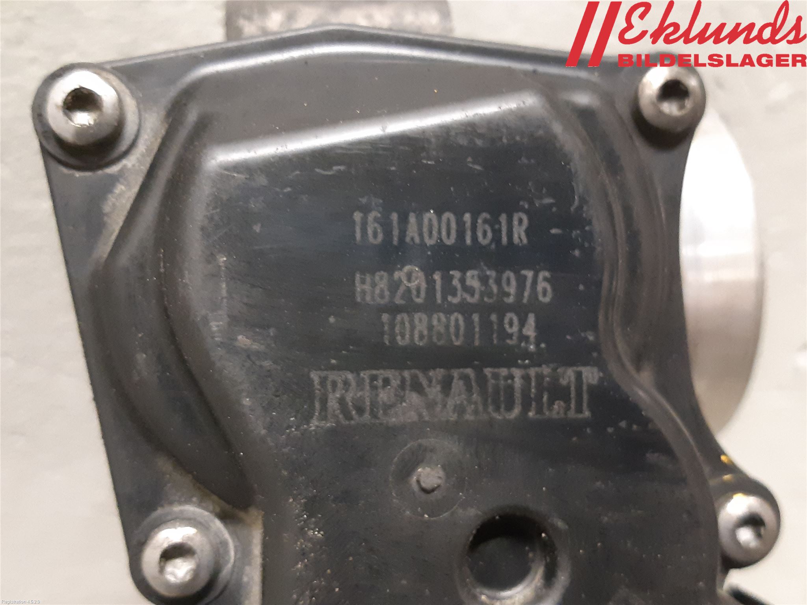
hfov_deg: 67.3
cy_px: 302
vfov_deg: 53.1
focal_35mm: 26
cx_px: 404
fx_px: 606
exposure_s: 1/25
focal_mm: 3.93
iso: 320
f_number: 1.7
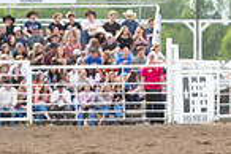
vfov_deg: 2.6
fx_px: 3416
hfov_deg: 3.9
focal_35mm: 533
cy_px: 273
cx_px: 291
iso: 1250
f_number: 3.5
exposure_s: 1/6400
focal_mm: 70
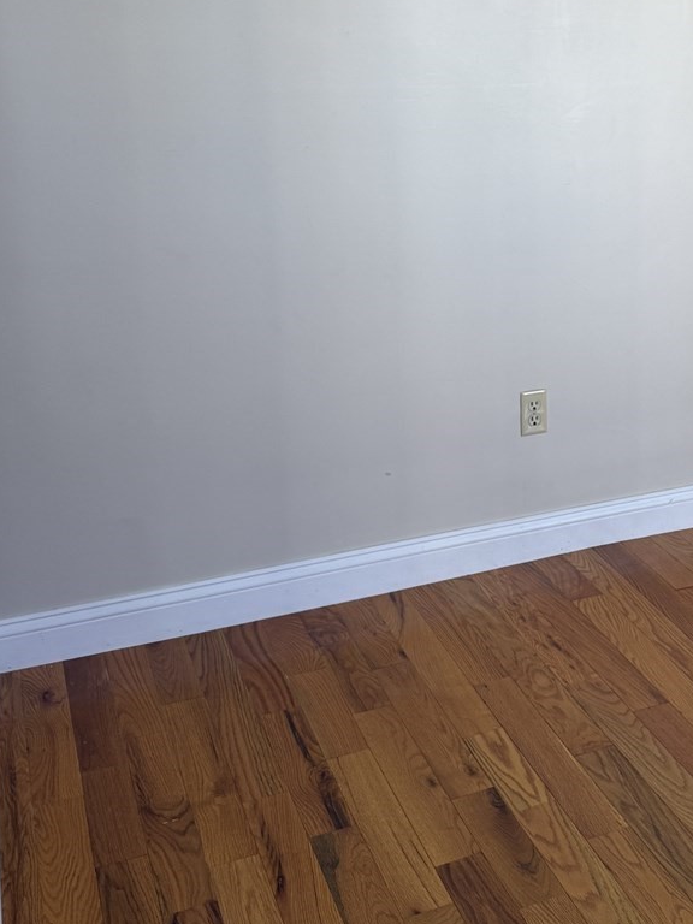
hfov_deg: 29.0
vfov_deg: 38.8
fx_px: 1281
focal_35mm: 48
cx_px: 628
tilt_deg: -11.2
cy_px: 256
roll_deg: +0.1
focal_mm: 6.76
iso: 64
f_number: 1.78
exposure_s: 1/120
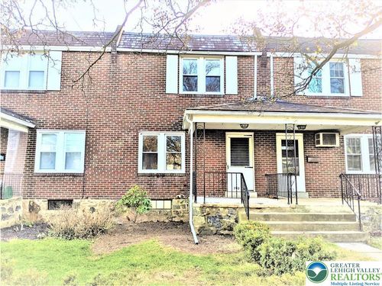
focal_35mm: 27
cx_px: 191
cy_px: 143
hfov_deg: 65.3
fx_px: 298
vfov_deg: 51.4
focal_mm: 4.44
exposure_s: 1/903
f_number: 1.8
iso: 39
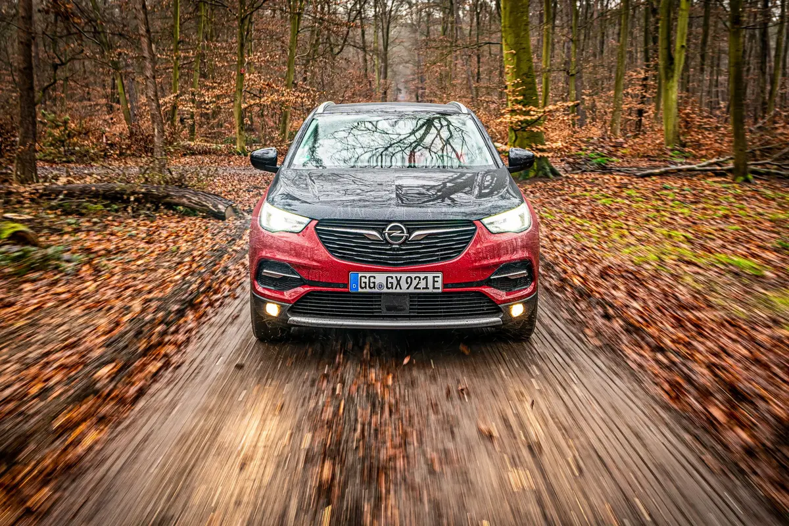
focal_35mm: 36
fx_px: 789
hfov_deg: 53.1
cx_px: 376
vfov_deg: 36.8
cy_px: 224
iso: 50
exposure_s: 1/40
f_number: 3.5
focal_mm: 28
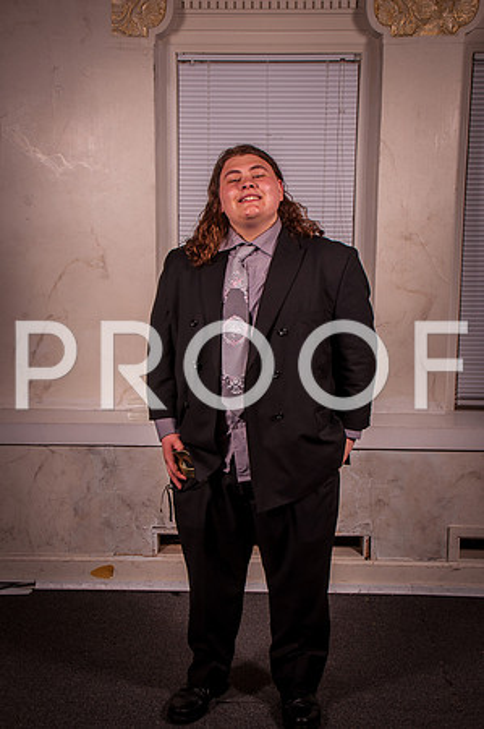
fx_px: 1061
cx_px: 242
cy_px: 364
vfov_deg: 37.9
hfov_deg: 25.7
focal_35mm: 52
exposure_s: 1/125
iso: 200
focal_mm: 35
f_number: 14
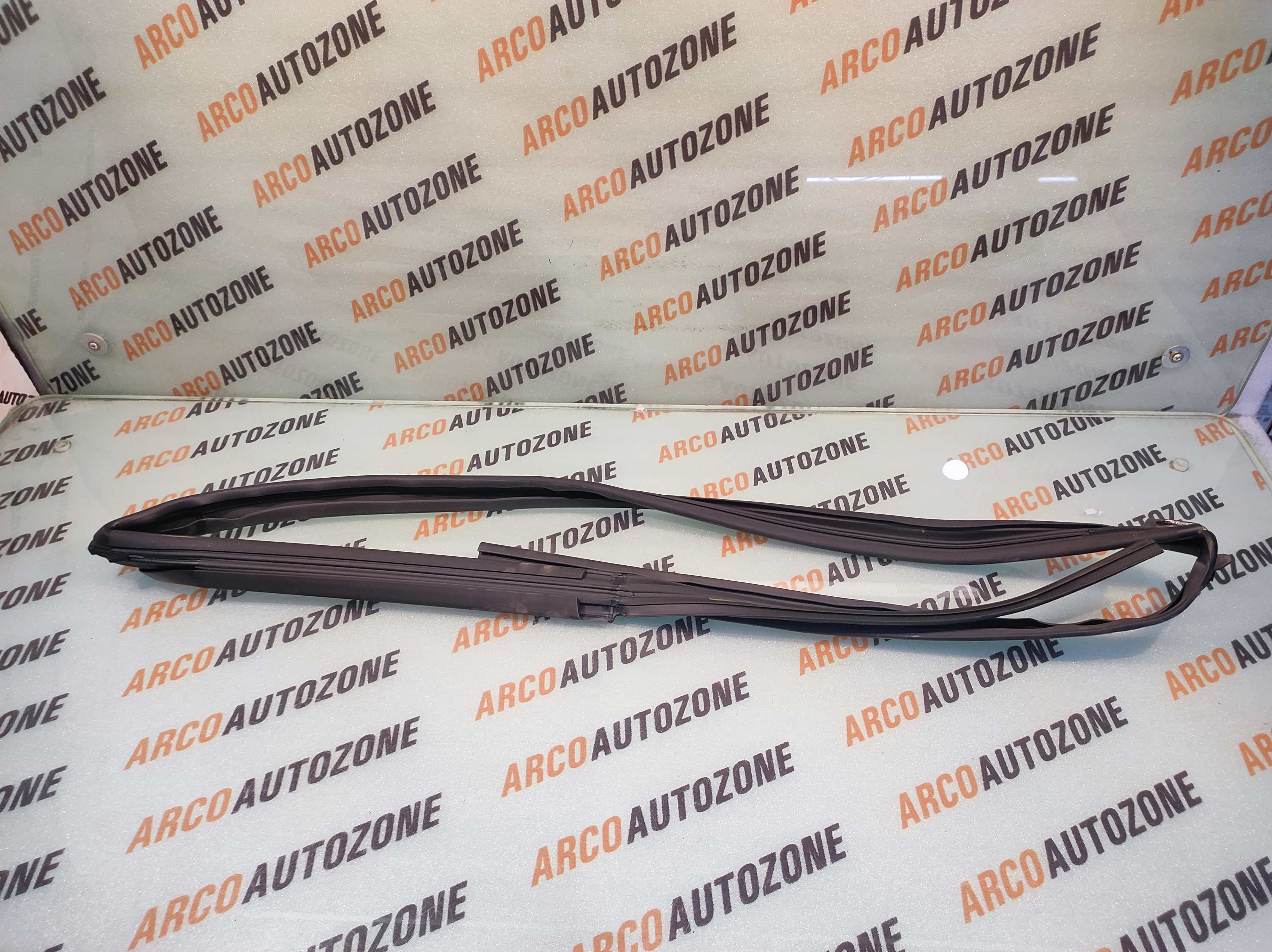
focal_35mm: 17
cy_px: 476
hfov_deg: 91.1
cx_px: 636
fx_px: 624
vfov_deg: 74.6
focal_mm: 4.74
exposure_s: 1/33
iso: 230
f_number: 1.79
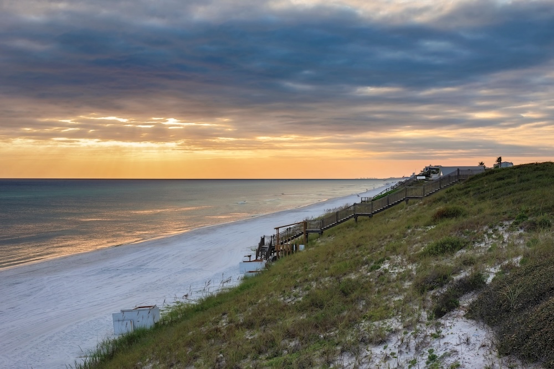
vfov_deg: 29.9
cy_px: 184
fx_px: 693
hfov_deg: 43.6
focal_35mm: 45
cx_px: 277
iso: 360
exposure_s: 1/125
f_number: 14
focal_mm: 45
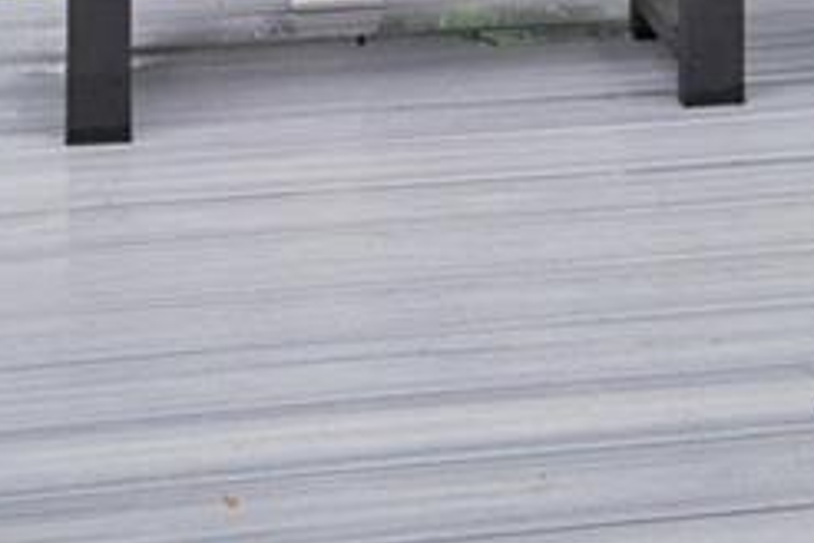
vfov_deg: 11.1
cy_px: -758
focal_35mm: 104
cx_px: 440
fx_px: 2351
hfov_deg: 19.6
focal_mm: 16
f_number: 9
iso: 400
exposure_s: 1/15
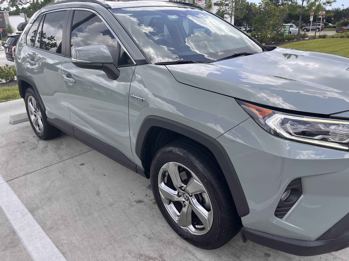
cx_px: 174
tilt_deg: -20.6
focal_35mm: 26
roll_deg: +2.8
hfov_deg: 67.3
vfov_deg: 53.1
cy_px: 130
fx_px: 262
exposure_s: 1/1372
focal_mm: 5.1
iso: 50
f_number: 1.6
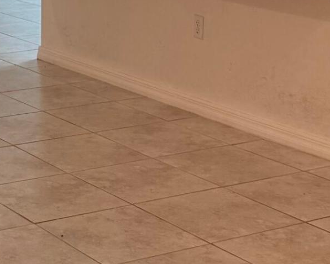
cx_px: -34
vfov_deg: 13.3
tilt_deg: -5.5
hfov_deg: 16.5
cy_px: -46
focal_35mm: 113
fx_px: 1104
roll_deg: +0.0
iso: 100
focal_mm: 6.76
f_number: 1.78
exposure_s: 1/120
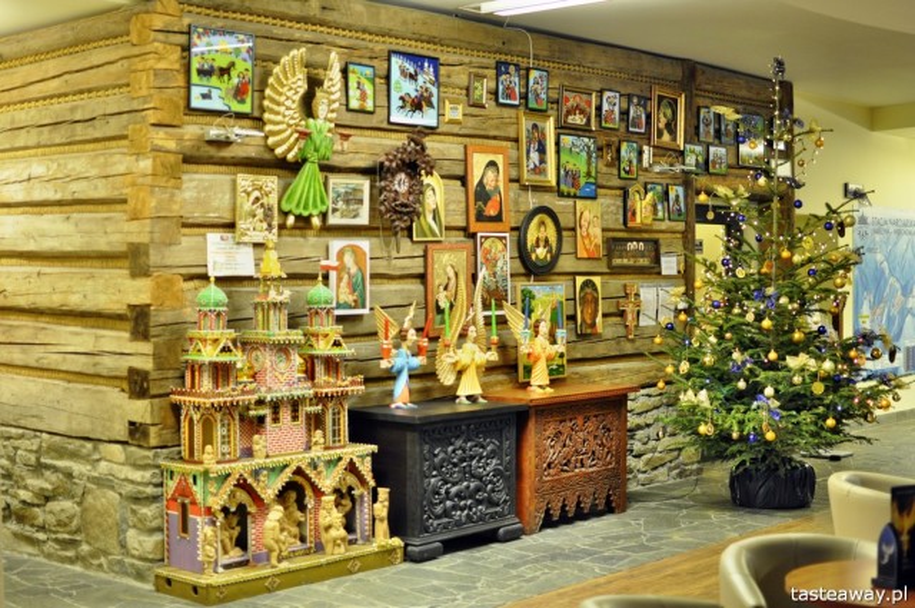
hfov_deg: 37.9
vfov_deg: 25.7
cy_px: 304
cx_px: 458
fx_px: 1333
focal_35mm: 52
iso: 900
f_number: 2.8
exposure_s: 1/30
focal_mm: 35
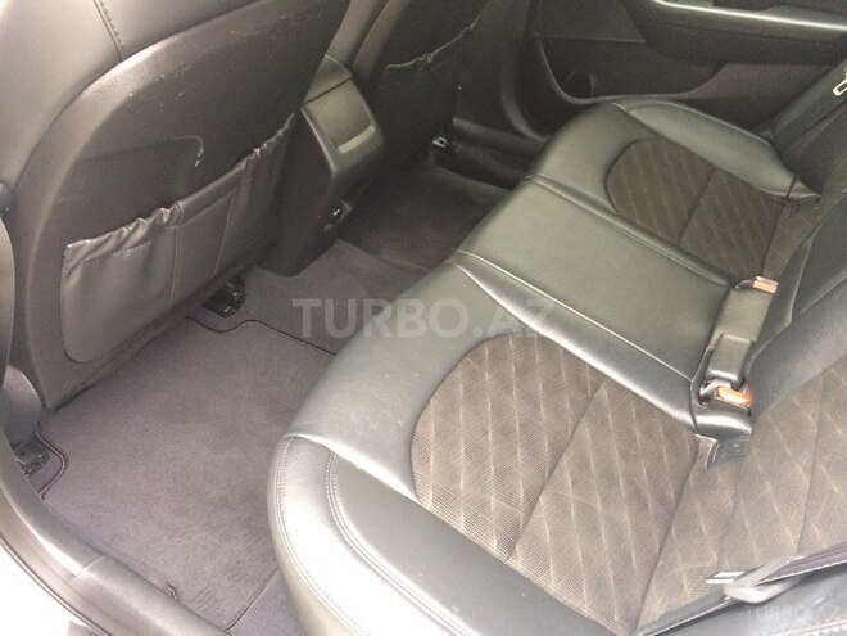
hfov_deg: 61.7
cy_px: 318
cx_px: 424
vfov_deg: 48.2
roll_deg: -5.5
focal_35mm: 29
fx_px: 710
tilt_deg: -38.7
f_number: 2.2
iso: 200
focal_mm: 4.15
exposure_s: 1/33
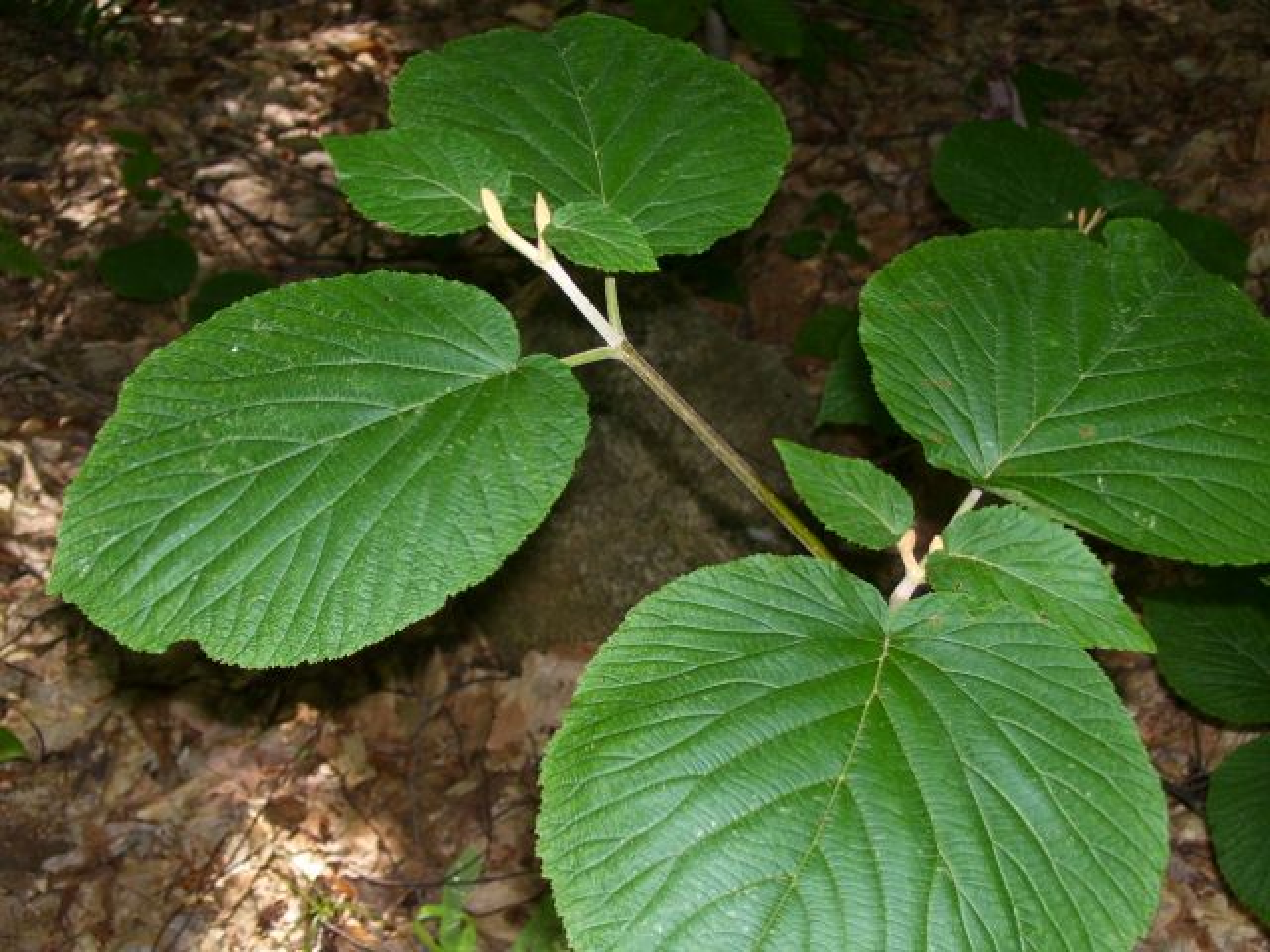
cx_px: 635
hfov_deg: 33.8
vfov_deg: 25.7
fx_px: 2091
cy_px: 476
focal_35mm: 57
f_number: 3.4
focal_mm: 9.4
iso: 80
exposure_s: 1/60
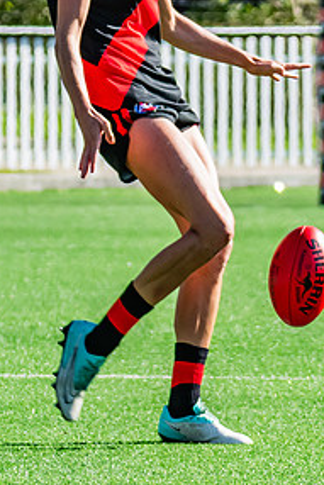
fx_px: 12498
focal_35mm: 927
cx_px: 104
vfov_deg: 2.2
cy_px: 113
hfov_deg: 1.5
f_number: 9
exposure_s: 1/1250
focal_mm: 250
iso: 800
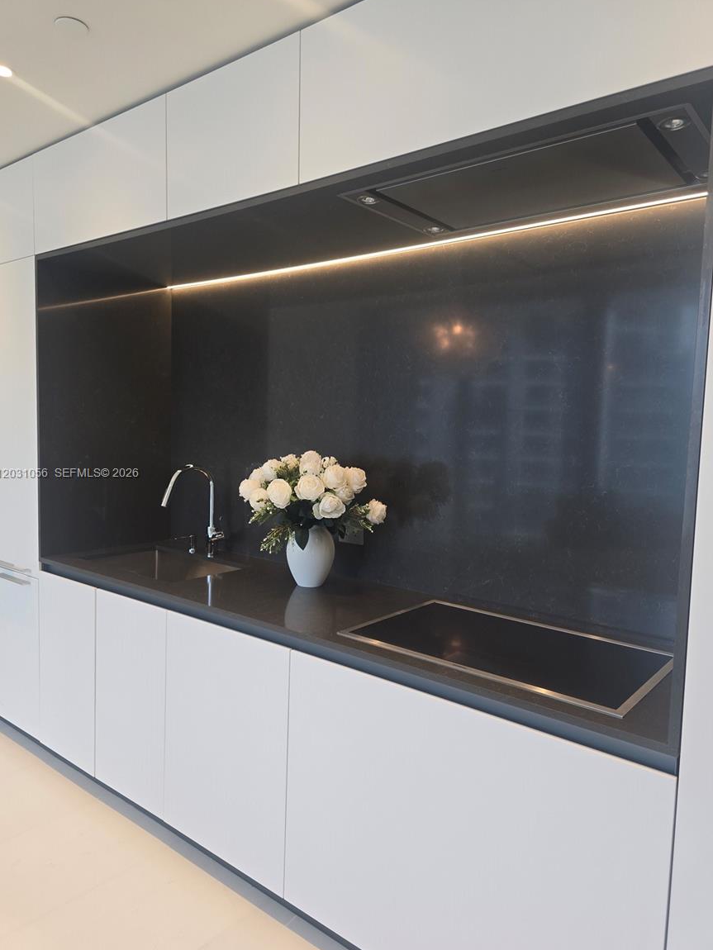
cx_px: 358
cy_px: 474
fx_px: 659
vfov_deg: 71.6
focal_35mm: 24
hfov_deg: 56.8
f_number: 1.7
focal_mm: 6.3
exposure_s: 1/120
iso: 50
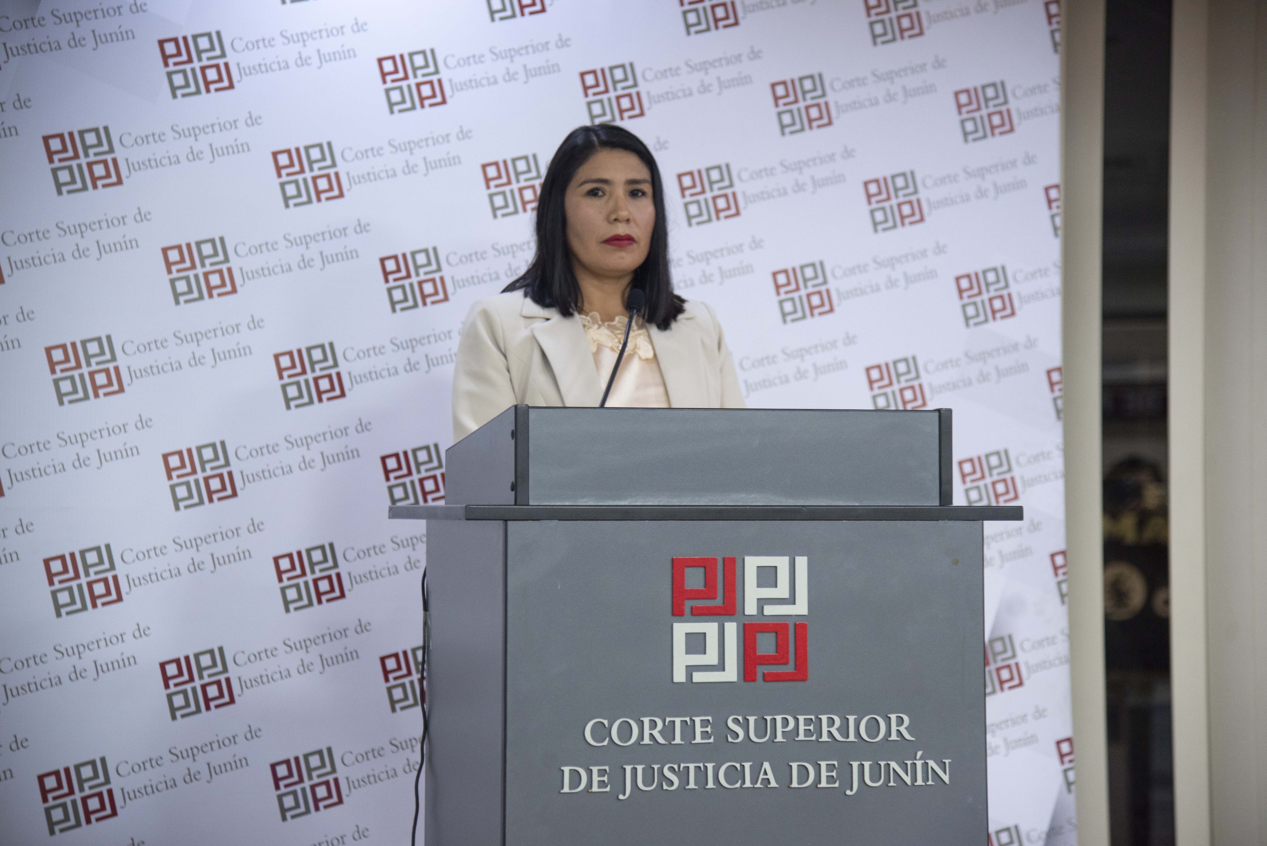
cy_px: 423
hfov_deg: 23.9
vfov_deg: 16.1
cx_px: 634
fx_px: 2993
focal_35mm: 85
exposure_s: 1/60
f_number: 4
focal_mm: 85
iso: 1000
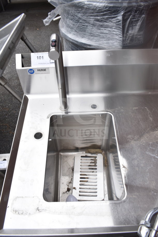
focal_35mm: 27
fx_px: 178
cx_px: 79
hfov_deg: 47.9
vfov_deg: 67.4
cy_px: 118
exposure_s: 1/160
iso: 200
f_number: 6.3
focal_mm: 18
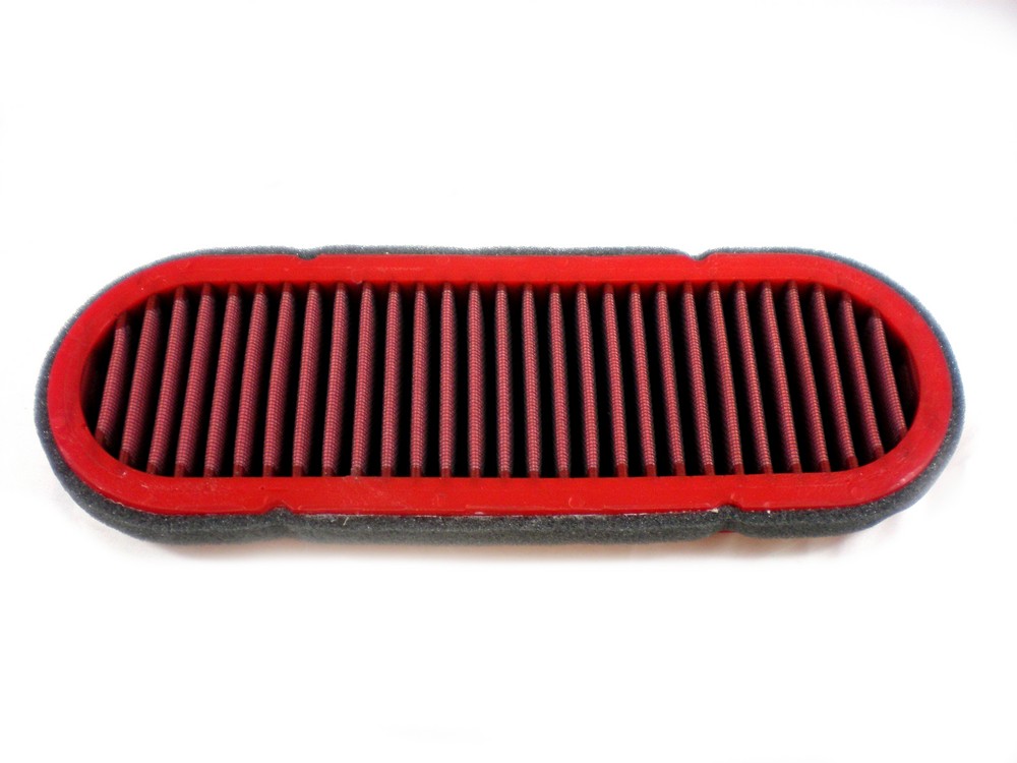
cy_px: 382
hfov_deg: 49.0
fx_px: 1116
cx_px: 508
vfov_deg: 37.7
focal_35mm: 38
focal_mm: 6.3
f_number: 3.1
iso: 138
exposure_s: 1/65.2
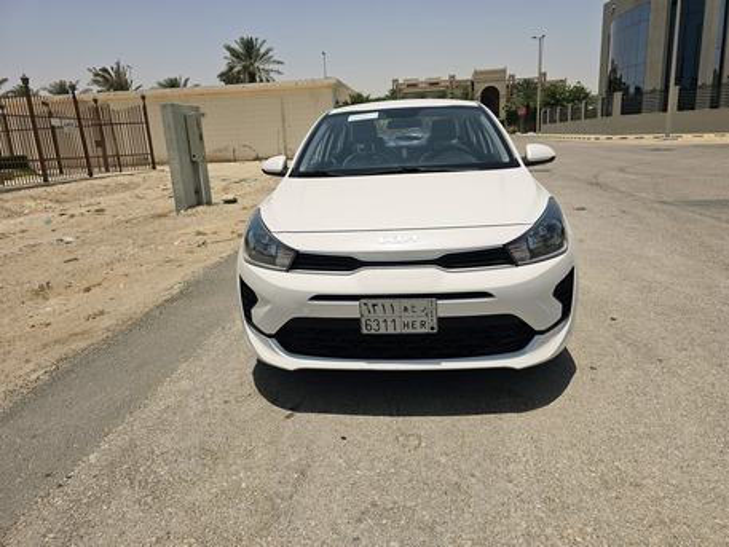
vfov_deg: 58.9
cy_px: 274
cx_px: 364
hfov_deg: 73.9
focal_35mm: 23
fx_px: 484
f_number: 1.7
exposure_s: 1/2134
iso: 10
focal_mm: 6.3
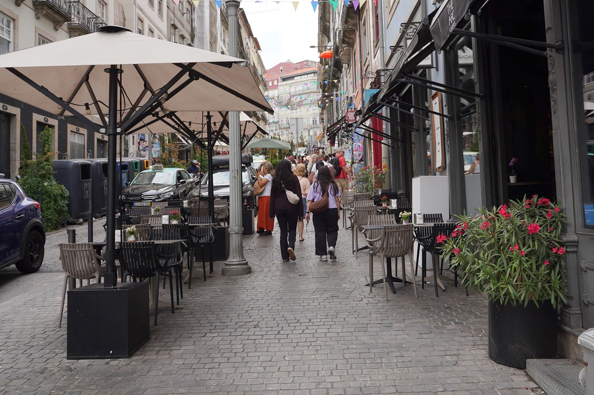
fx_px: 577
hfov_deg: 54.3
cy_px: 159
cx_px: 327
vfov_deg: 37.7
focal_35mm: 35
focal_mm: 24
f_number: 9
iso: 100
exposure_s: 1/100
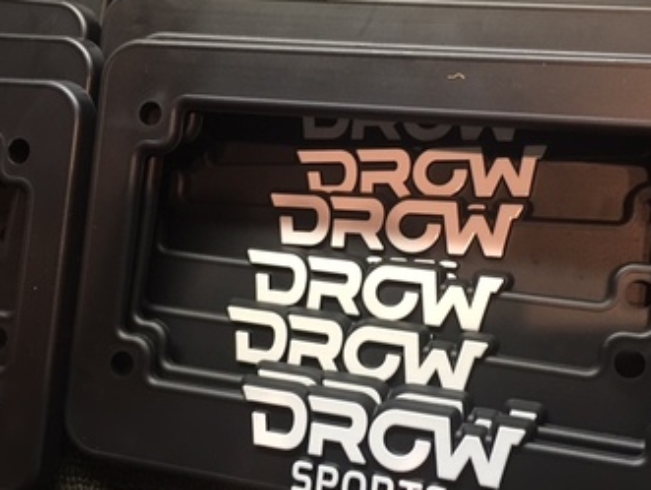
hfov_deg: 44.7
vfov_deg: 34.4
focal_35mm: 42
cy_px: 238
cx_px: 366
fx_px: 791
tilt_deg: -63.7
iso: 125
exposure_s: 1/30
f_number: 2.2
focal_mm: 4.15
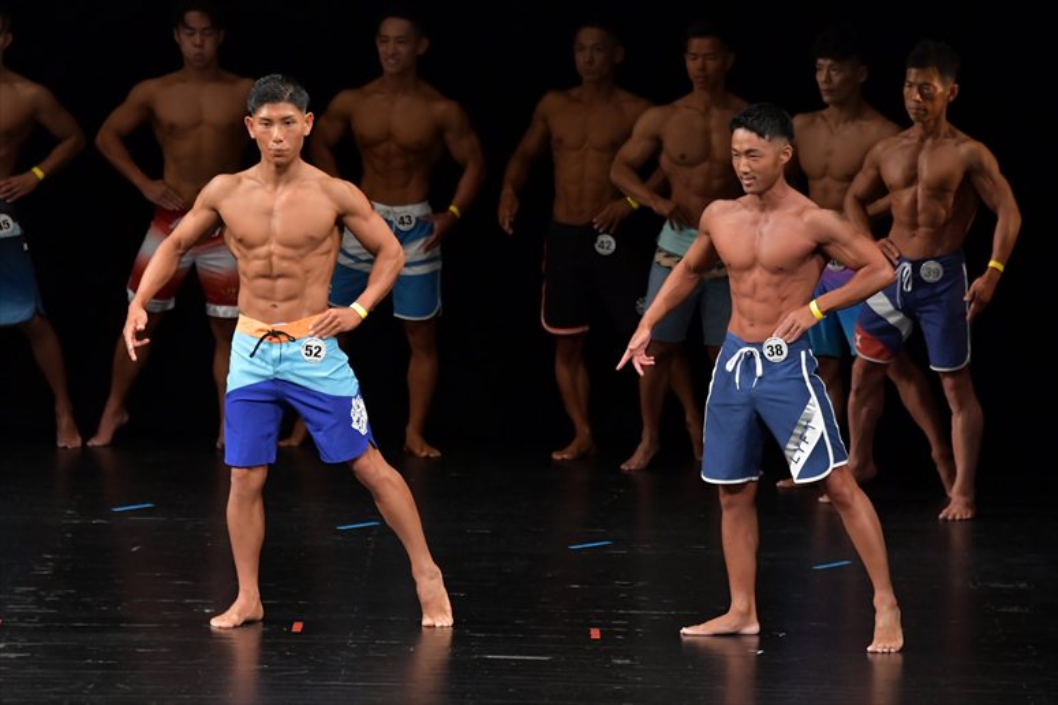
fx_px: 7931
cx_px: 529
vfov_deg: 5.1
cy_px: 352
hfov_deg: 7.6
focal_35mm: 270
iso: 3200
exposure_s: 1/400
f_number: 5.6
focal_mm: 180
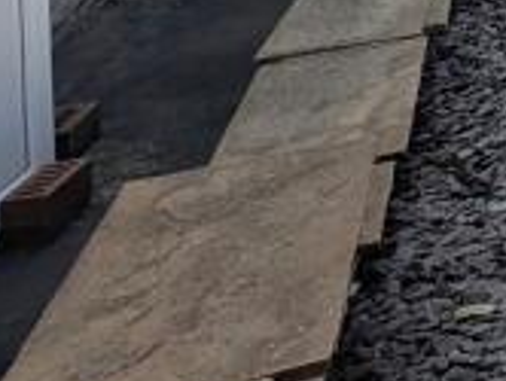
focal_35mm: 74
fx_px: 1083
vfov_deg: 15.5
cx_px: 1201
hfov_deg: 15.3
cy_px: -404
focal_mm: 2.02
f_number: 1.7
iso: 53
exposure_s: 1/3906
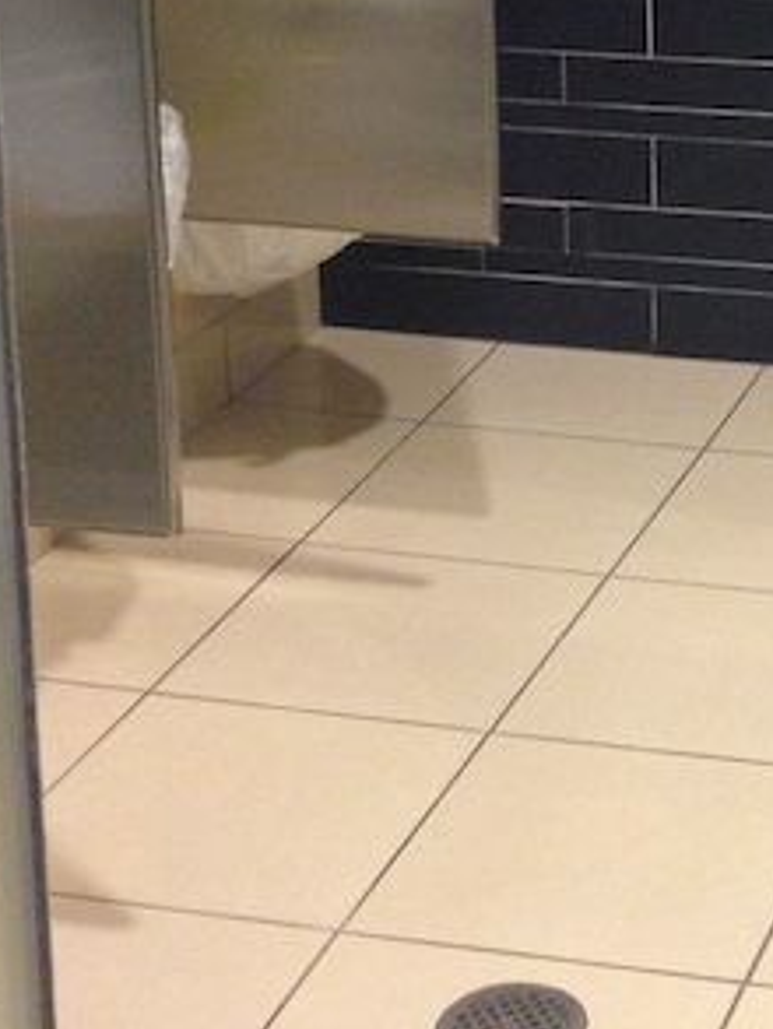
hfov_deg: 13.8
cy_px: -83
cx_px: 840
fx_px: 3124
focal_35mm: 105
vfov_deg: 18.1
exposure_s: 1/20
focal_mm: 4.12
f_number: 2.4
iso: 250
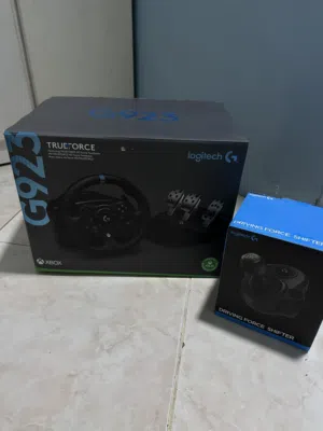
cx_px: 162
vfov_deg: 71.6
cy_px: 216
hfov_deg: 56.8
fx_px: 299
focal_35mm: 24
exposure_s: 1/60
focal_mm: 6.86
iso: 400
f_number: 1.78
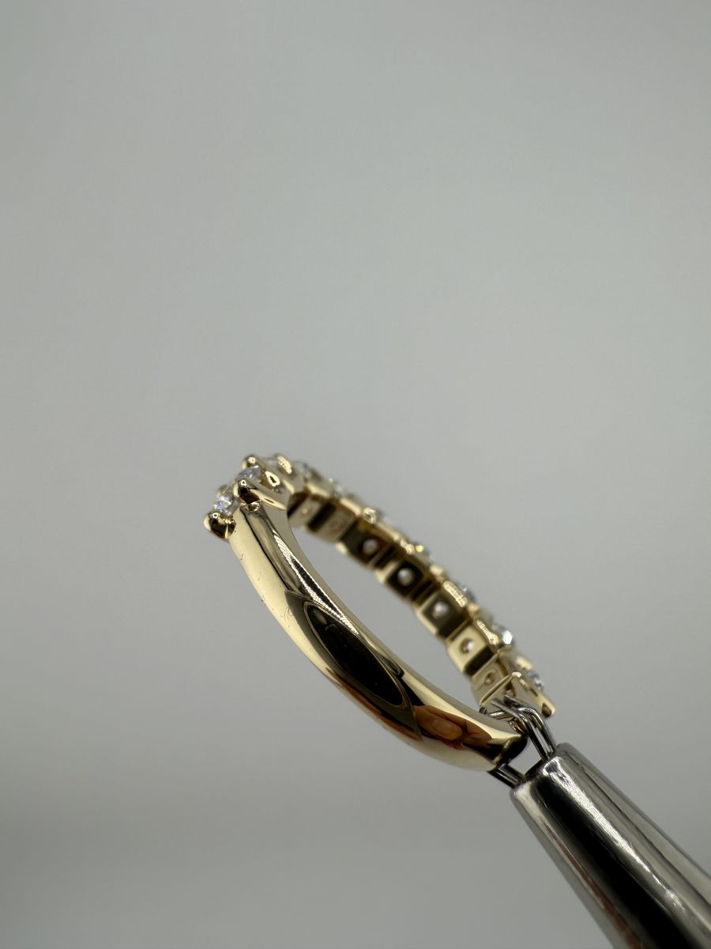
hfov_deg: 56.8
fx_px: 657
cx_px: 356
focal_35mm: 24
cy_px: 474
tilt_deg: -19.4
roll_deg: -0.6
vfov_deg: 71.6
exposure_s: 1/894
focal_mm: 2.22
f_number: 2.2
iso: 20
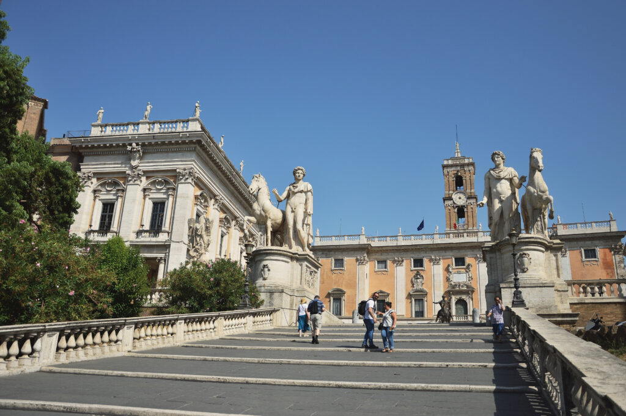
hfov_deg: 59.5
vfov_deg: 41.6
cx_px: 313
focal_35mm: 32
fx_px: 547
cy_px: 208
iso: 100
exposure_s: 1/2000
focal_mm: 21
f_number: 3.8
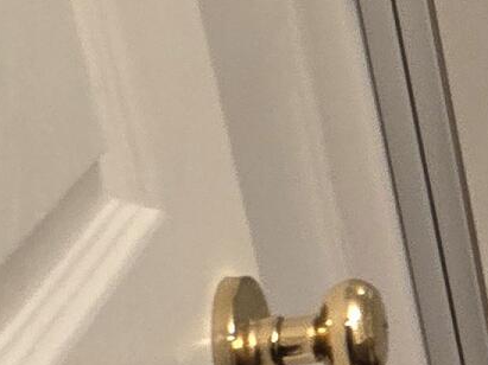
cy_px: -2
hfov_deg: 10.3
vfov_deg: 15.3
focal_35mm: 95
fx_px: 1339
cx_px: 1603
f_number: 2.2
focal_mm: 2.2
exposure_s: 1/60.2
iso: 160
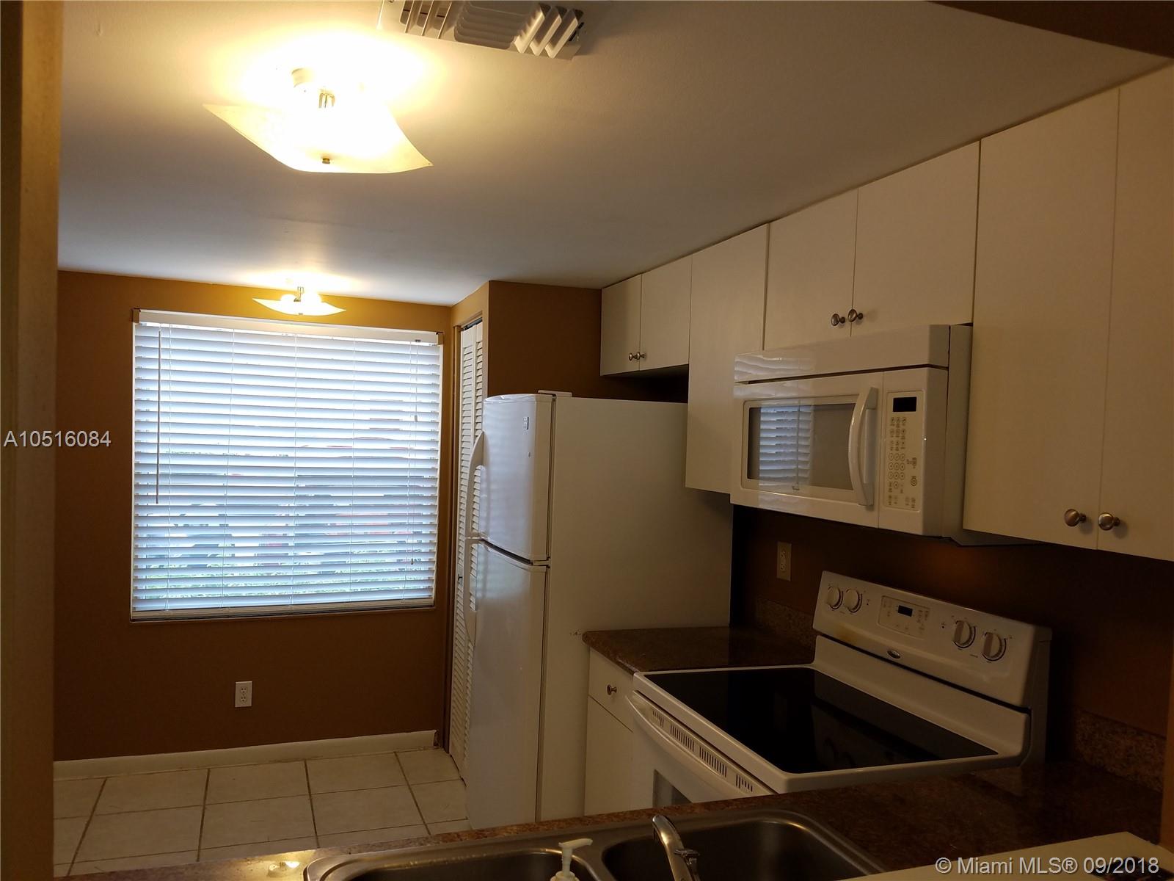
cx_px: 587
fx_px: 882
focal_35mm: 26
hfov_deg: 67.3
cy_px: 440
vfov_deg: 53.1
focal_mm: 4.2
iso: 50
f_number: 1.7
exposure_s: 1/162
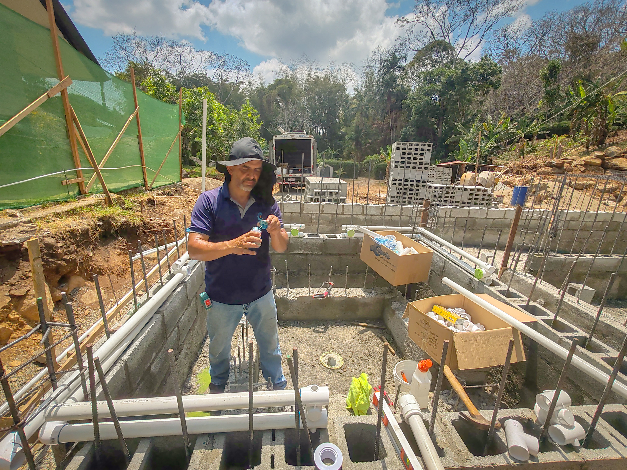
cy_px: 235
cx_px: 314
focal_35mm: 16
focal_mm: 1.96
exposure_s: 1/2500
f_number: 2.2
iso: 50
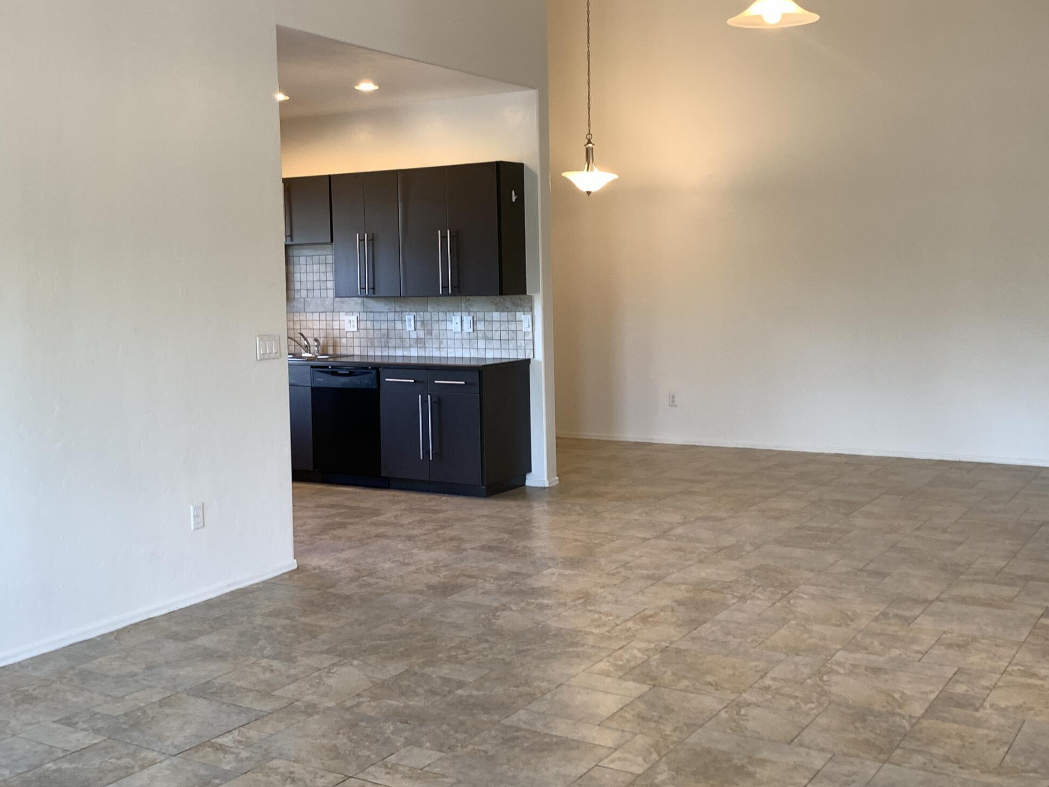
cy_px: 344
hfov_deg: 46.8
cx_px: 485
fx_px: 1212
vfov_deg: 35.9
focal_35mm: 40
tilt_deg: -4.7
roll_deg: +1.6
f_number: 1.8
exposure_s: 1/60
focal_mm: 4.25
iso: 80
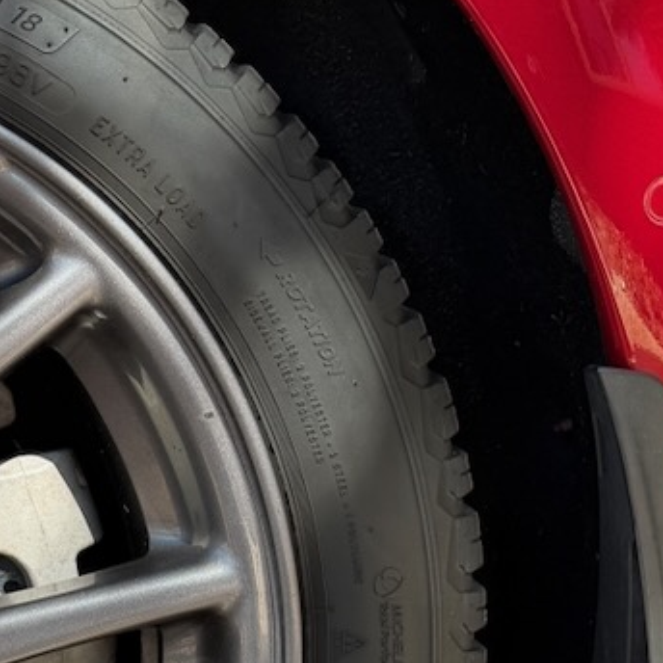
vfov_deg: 21.3
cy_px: 638
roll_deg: -1.1
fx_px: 1712
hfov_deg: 19.0
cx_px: -358
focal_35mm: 79
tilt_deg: -7.2
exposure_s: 1/172
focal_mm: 6.76
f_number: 1.78
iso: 80
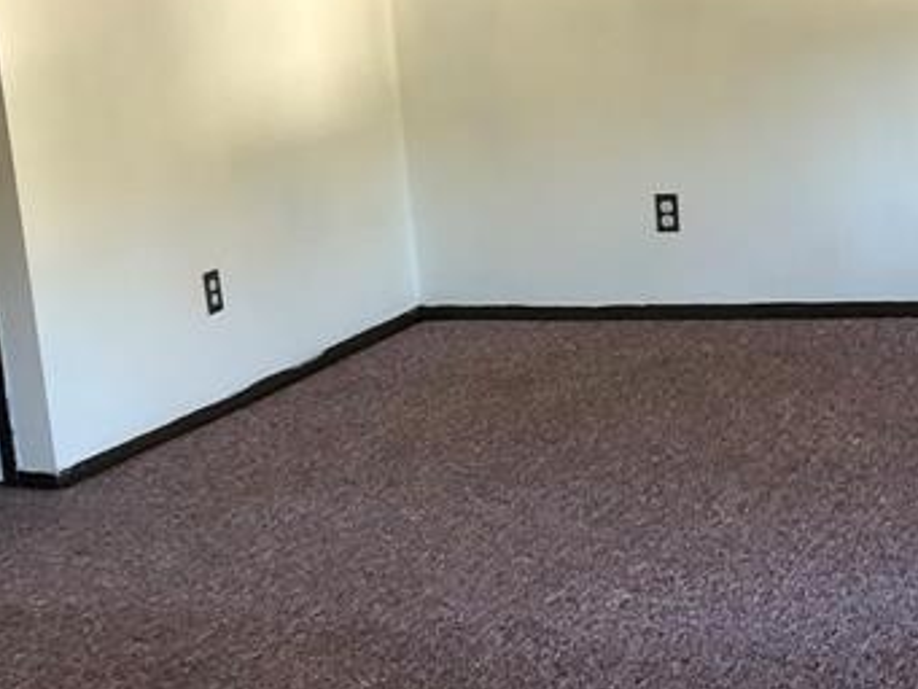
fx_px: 2228
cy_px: 441
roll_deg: +6.0
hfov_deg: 23.2
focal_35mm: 84
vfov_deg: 17.5
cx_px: 619
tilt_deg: -14.4
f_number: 1.8
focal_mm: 4
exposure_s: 1/15
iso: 64
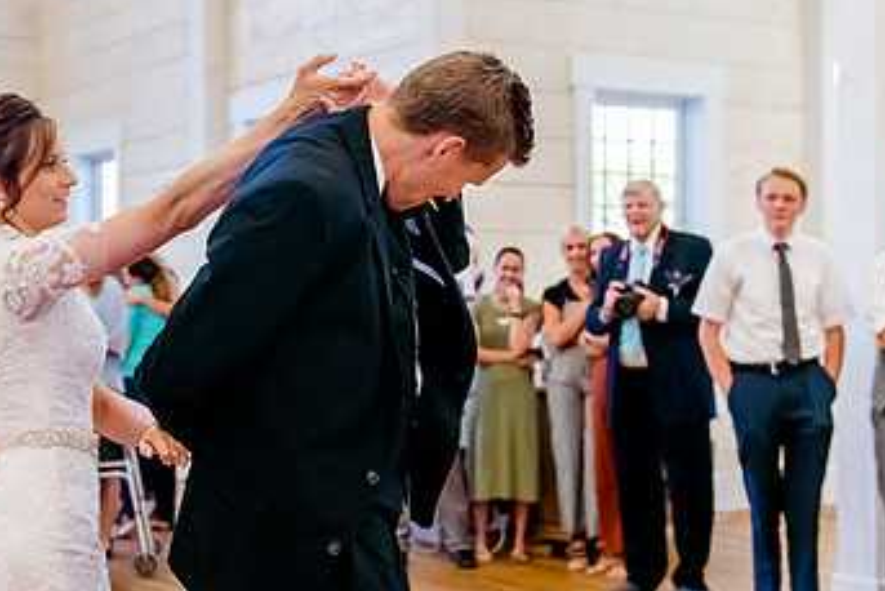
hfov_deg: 30.8
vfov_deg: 20.9
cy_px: 309
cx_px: 320
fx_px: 1599
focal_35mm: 65
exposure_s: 1/640
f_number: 3.2
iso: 3200
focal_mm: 36
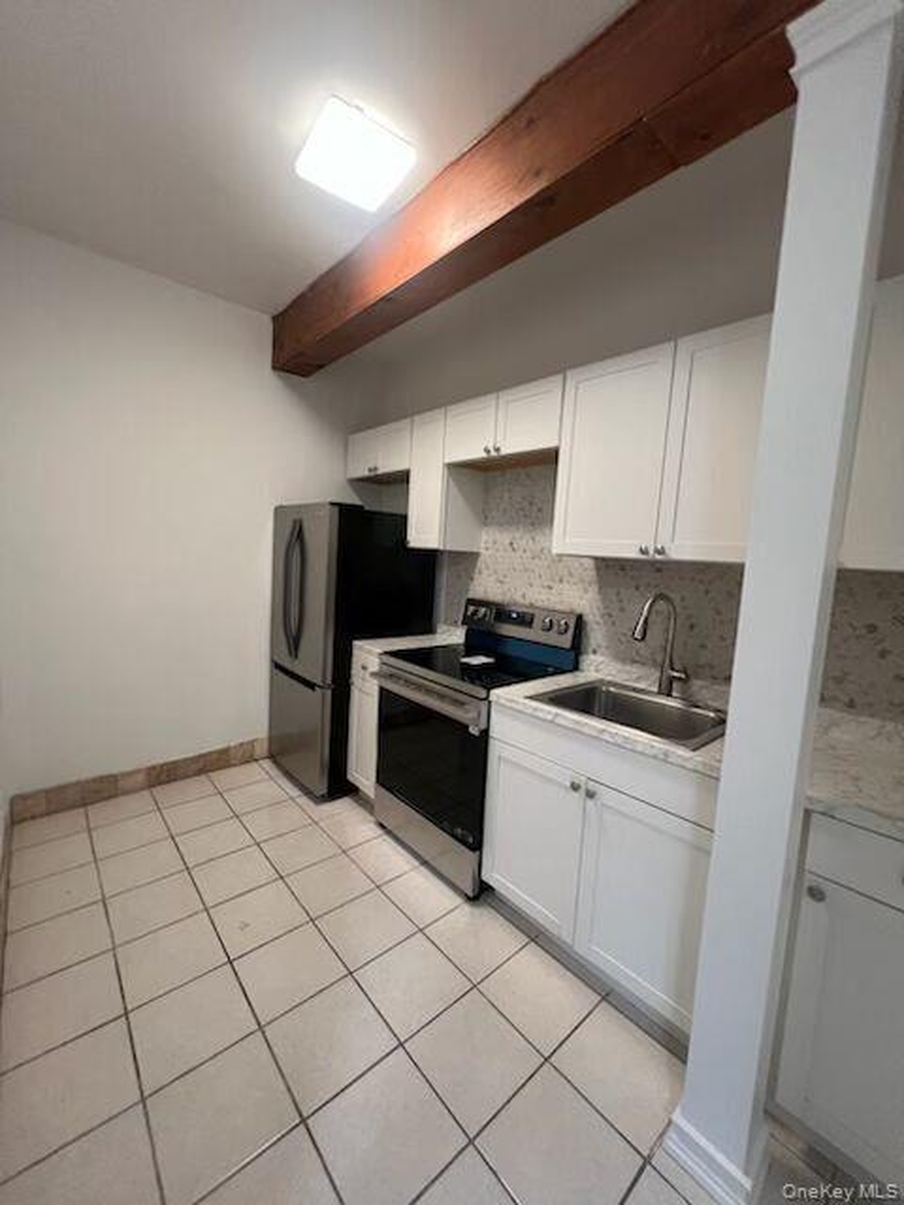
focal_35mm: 13
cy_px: 602
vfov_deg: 106.2
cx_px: 452
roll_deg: -1.0
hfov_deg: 89.9
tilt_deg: -3.3
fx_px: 453
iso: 250
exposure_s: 1/60
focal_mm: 1.57
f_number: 1.8
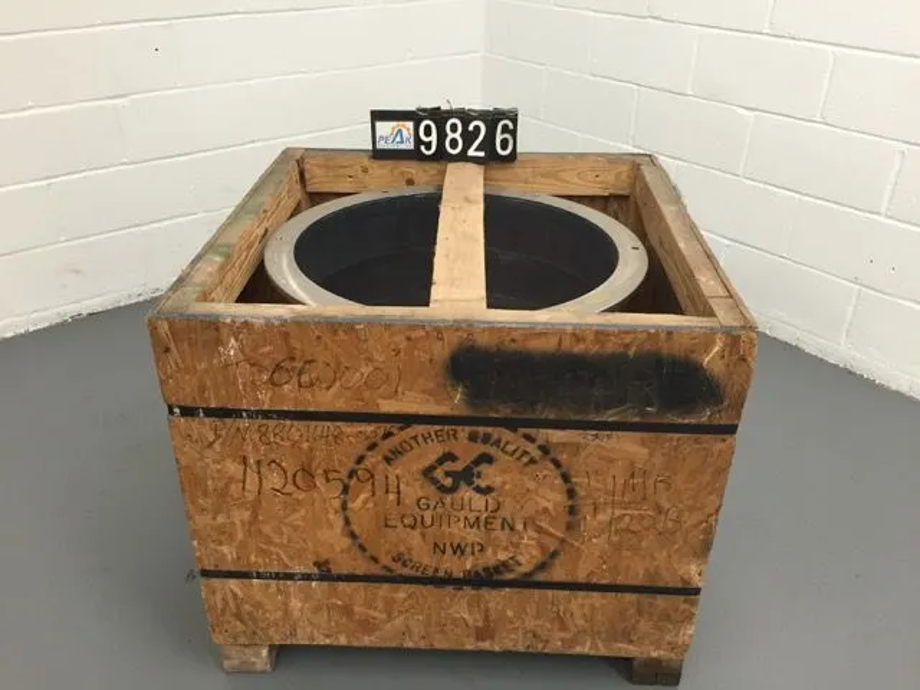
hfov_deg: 61.7
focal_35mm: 29
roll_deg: -1.1
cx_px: 460
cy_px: 345
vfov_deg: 48.2
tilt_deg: -30.5
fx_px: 771
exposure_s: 1/30
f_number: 2.2
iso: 100
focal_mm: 4.15
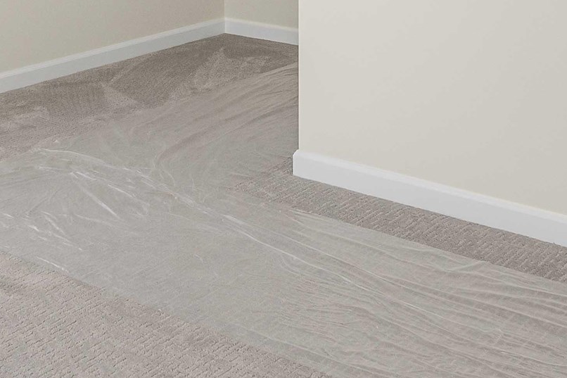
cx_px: 169
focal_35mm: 61
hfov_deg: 32.5
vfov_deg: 19.7
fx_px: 960
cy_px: -169
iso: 250
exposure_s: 1/125
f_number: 6.3
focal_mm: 11
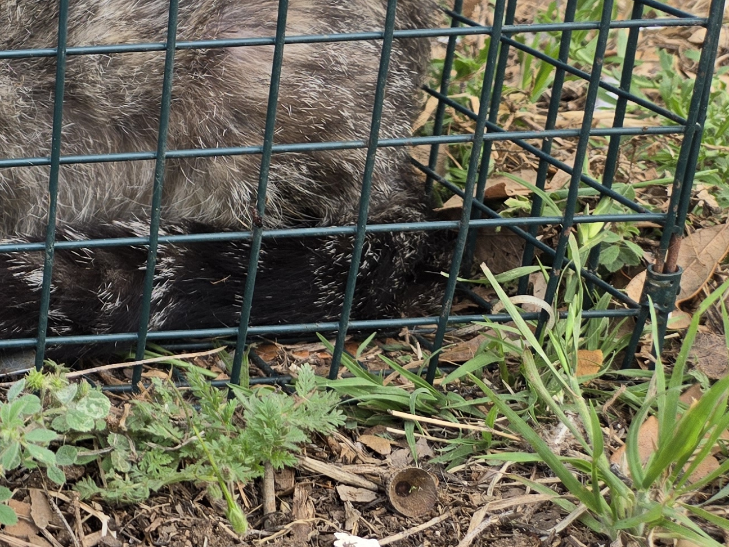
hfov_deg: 22.4
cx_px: -371
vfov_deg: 20.4
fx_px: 1495
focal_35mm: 71
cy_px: 77
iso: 25
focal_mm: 5.4
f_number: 1.8
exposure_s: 1/214
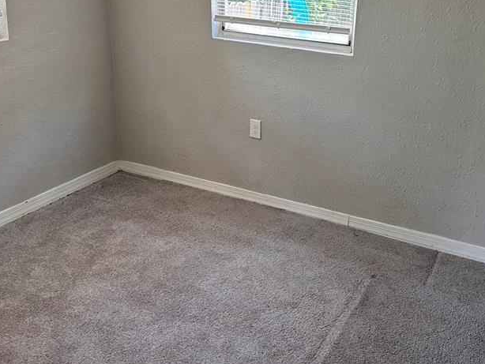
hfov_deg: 46.5
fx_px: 561
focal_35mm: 40
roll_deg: -3.3
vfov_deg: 35.8
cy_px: 135
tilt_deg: -18.9
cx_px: 293
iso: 200
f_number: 1.78
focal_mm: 6.86
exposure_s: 1/120
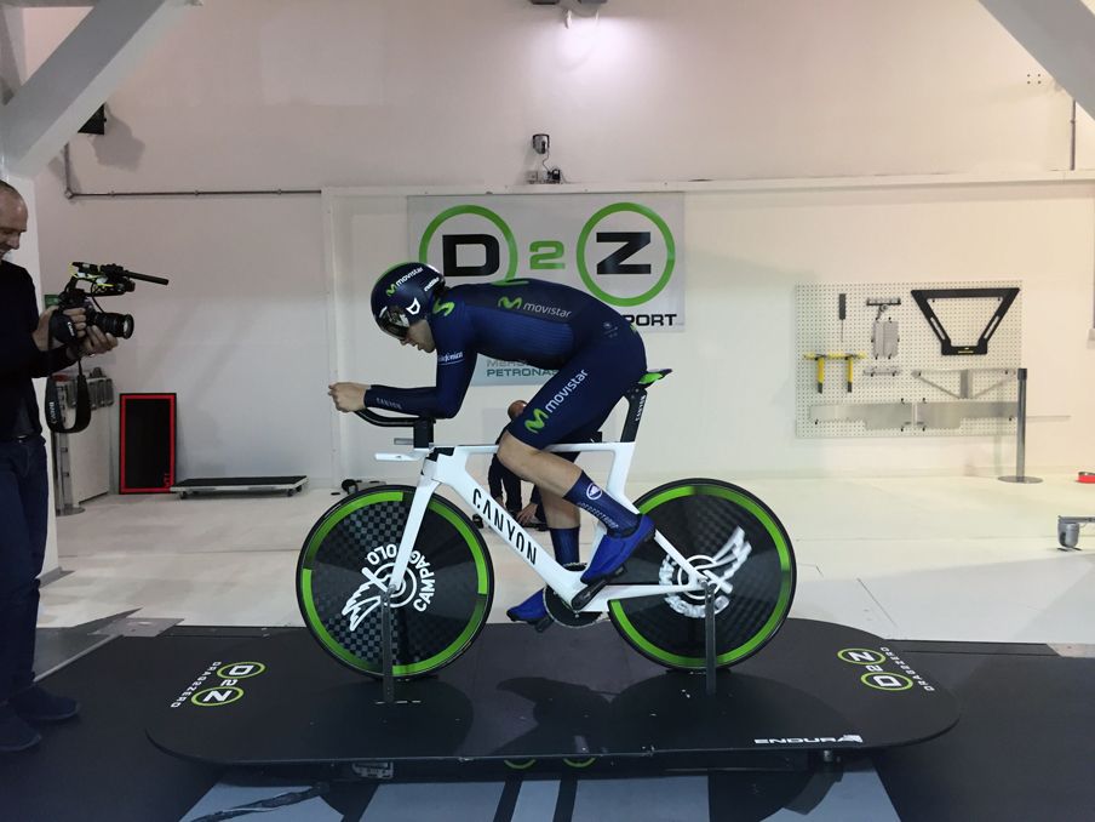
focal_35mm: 29
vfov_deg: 48.2
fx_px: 917
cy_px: 411
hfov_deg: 61.7
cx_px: 548
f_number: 2.2
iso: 50
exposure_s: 1/33
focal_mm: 4.15
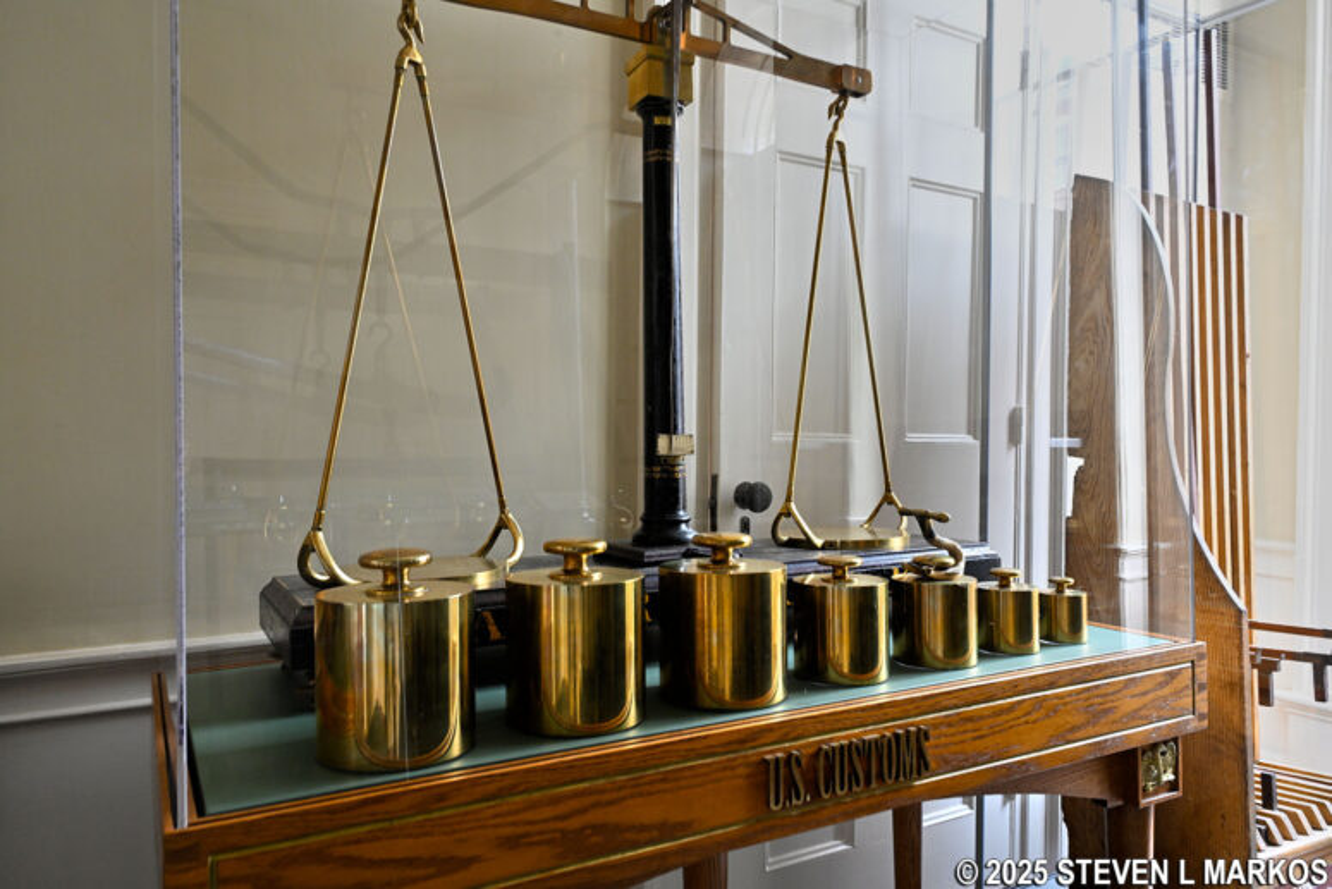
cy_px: 444
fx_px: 962
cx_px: 666
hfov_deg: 69.4
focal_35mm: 26
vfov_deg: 49.6
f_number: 11
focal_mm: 26
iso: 1800
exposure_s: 1/5
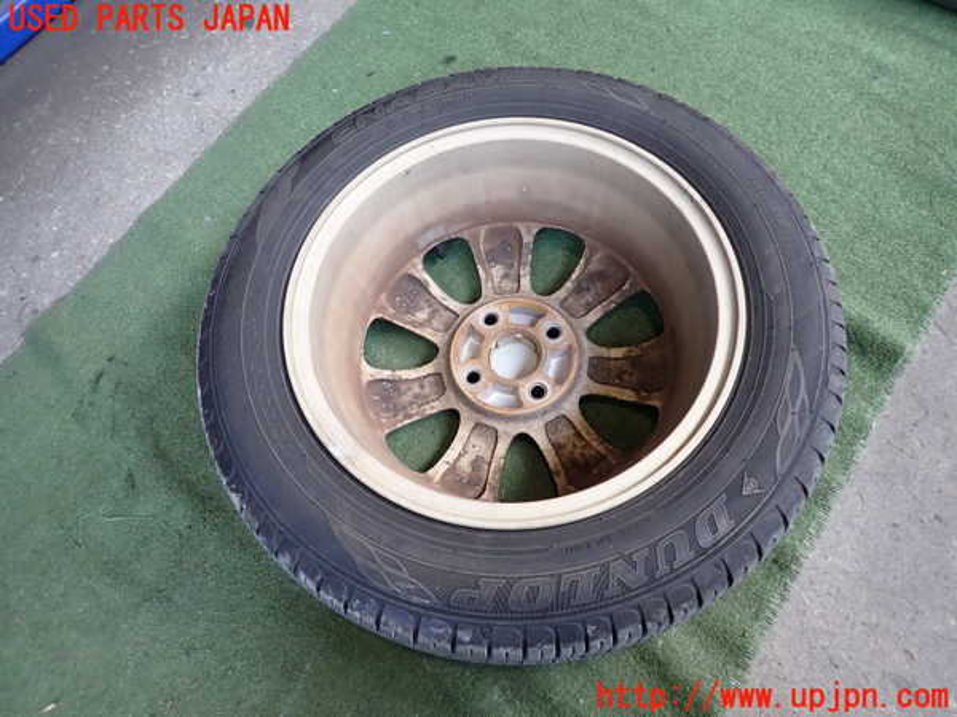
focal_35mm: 25
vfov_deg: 54.9
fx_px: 691
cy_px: 358
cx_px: 478
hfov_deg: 69.4
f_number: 2
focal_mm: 4.5
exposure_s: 1/125
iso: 200
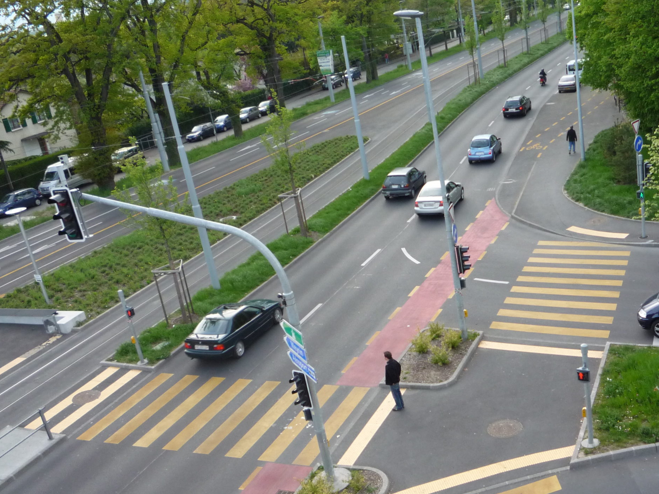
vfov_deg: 35.0
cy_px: 291
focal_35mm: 41
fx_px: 781
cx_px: 421
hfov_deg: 45.3
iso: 200
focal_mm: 5.2
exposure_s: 1/200
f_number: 3.3
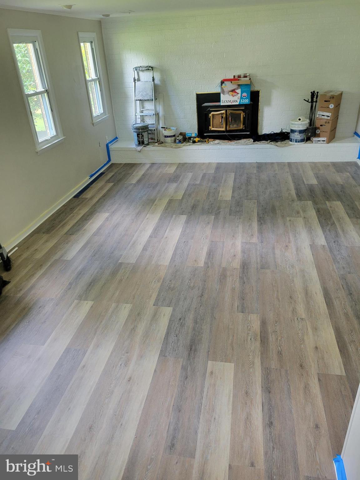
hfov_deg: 53.1
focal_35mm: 26
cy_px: 240
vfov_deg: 67.3
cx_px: 180
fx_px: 361
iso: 250
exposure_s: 1/60
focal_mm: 5.4
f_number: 1.8
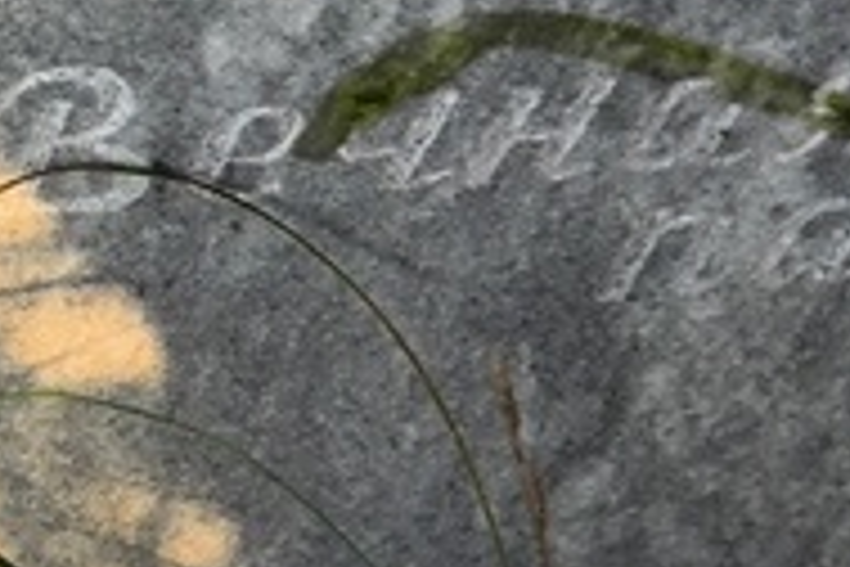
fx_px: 5194
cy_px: -662
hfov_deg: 9.3
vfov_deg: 6.0
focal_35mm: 220
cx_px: 767
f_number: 1.7
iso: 50
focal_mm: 4.71
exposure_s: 1/232
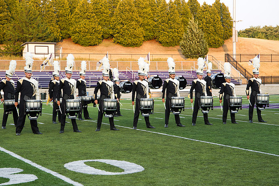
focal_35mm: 79
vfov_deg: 17.2
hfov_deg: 25.6
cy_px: 93
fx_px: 613
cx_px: 140
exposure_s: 1/250
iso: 640
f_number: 8
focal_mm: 70
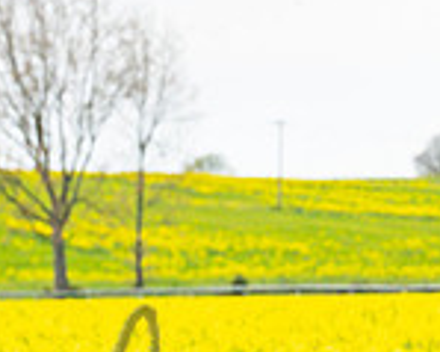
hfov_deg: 5.5
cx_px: 431
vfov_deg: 4.4
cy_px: 490
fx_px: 4594
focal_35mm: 353
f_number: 4
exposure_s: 1/1250
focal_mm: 70
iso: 200
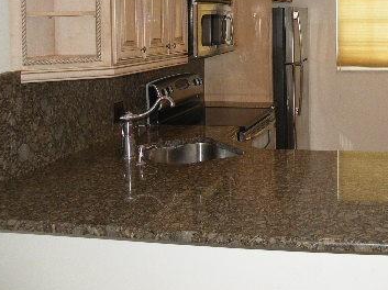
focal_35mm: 49
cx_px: 325
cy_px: 37
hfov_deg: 37.2
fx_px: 549
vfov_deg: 28.6
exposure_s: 1/57.4
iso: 132
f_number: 2.8
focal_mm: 4.7
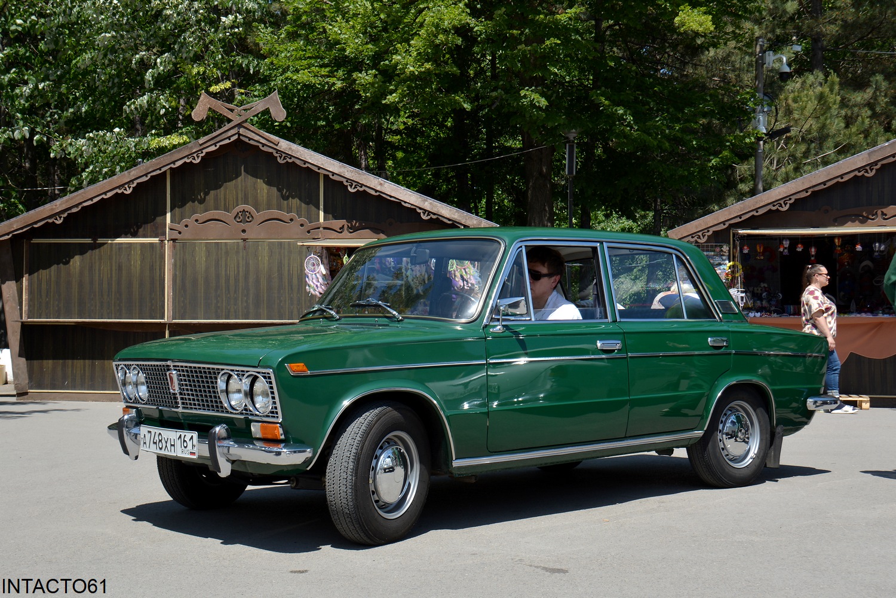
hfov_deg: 41.1
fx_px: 1195
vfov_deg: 28.1
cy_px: 299
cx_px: 448
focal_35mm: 48
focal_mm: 32
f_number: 9
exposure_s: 1/320
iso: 100
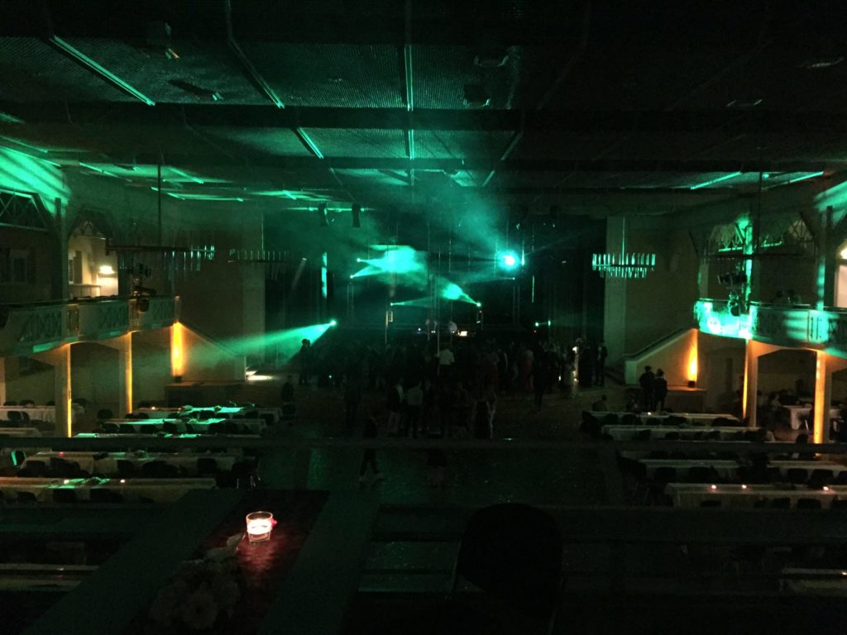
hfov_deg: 61.7
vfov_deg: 48.2
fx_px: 710
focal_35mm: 29
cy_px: 318
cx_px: 424
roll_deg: -0.7
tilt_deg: -2.8
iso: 1250
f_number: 2.2
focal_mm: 4.15
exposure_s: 1/17
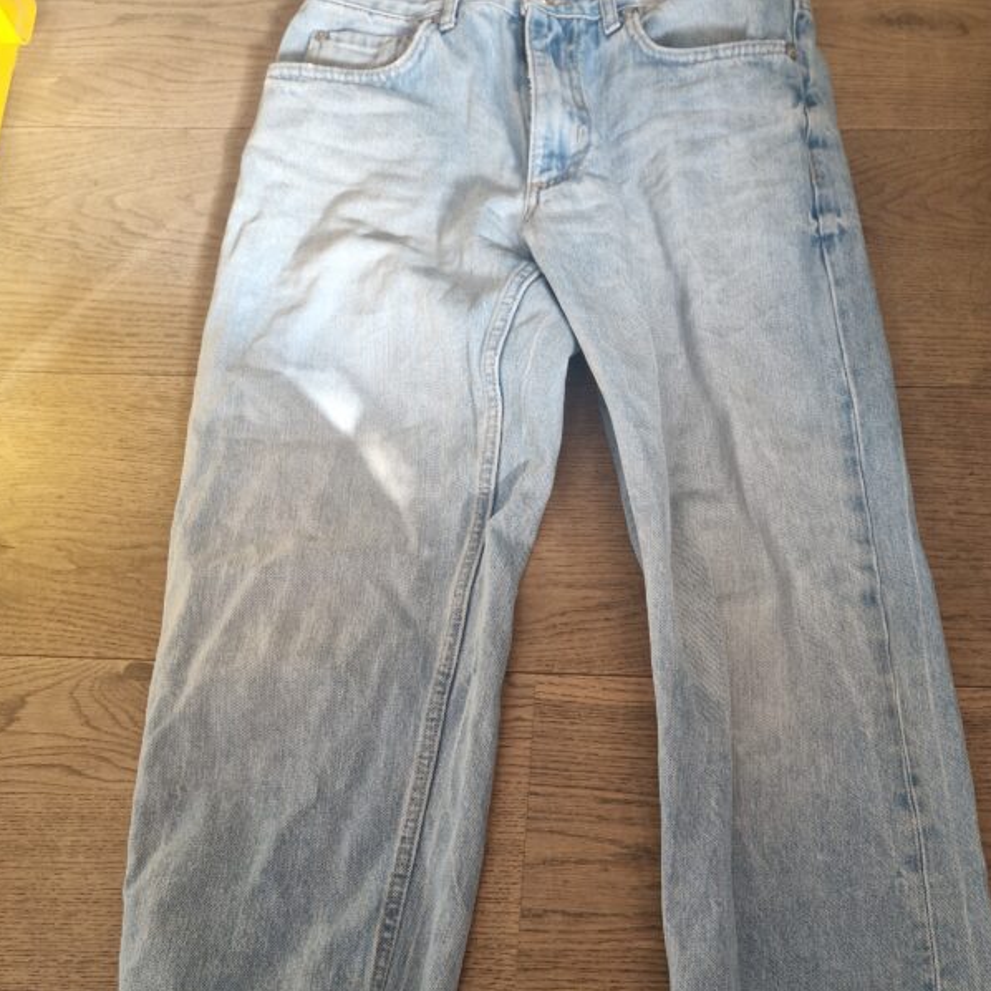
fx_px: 1101
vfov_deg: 47.0
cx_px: 583
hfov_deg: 48.2
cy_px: 719
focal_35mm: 34
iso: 50
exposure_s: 1/117
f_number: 1.8
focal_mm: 5.4
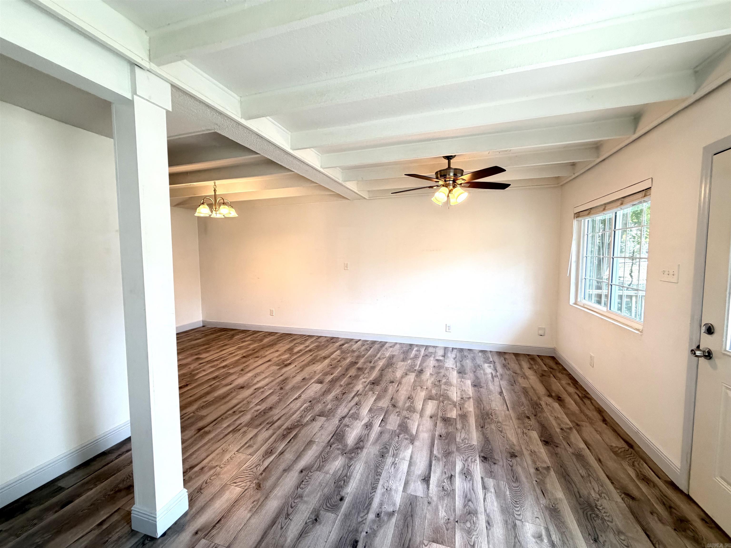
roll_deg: +1.1
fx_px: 296
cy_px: 274
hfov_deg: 102.1
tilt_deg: -4.3
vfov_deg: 85.7
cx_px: 366
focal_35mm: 14
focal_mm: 2.22
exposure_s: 1/120
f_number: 2.2
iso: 320
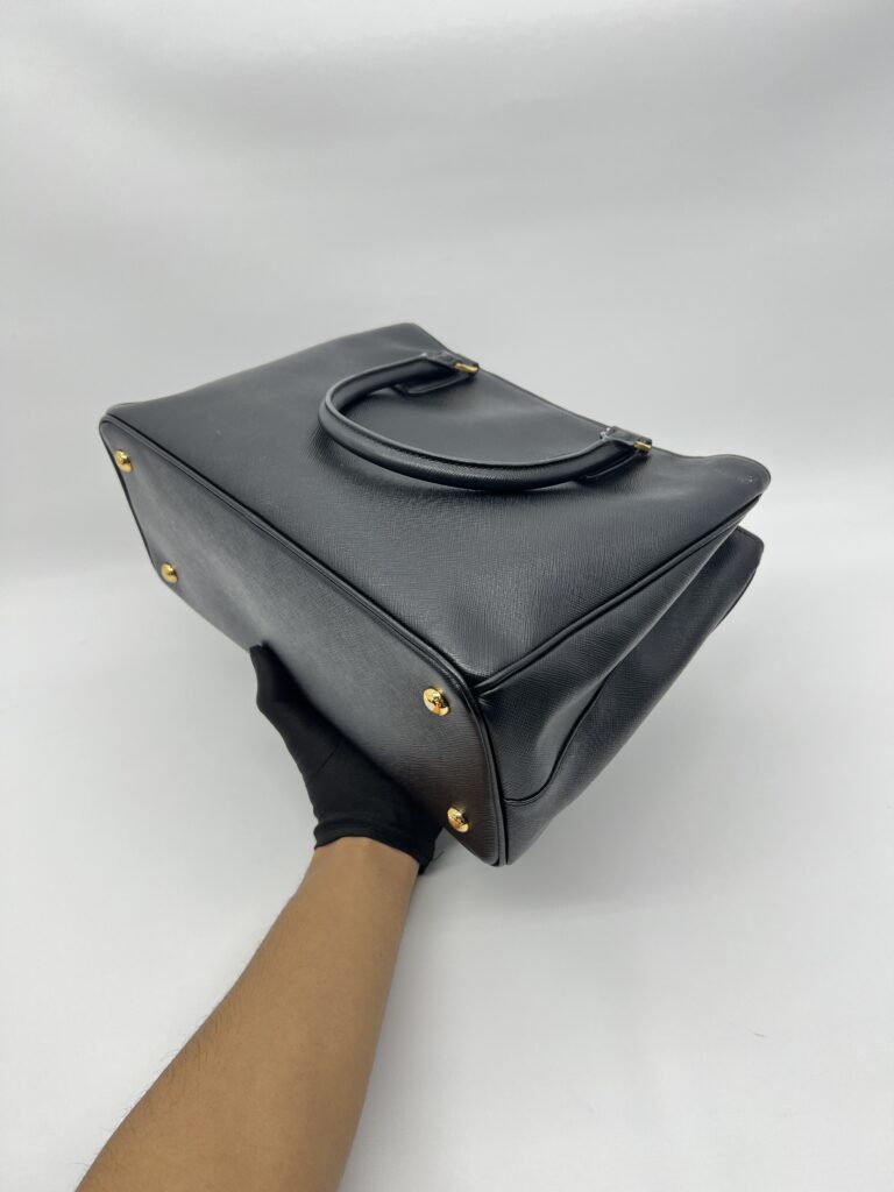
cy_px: 596
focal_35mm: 26
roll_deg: +7.6
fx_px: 895
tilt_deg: -37.3
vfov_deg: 67.3
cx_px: 447
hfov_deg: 53.1
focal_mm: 5.7
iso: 40
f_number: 1.5
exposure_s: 1/100
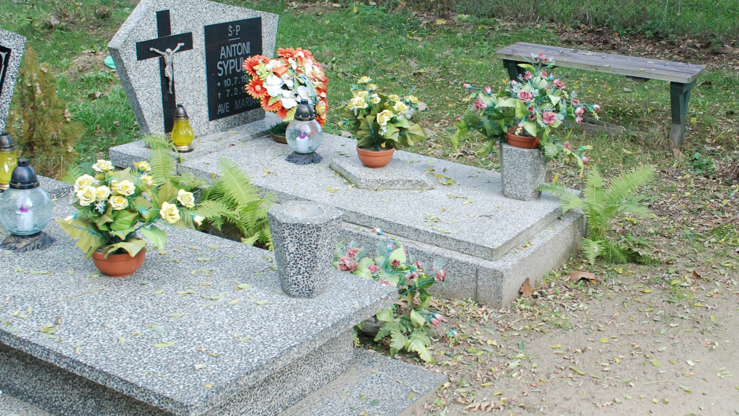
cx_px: 512
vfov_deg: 24.9
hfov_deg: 42.1
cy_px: 193
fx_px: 941
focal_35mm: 48
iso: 200
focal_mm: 18
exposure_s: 1/125
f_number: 5.6
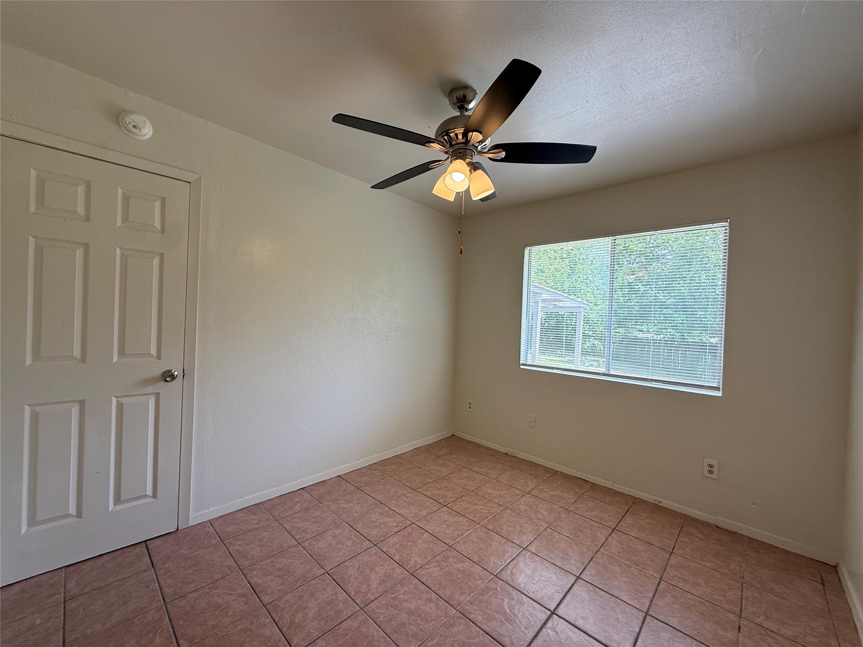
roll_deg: -2.1
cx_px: 432
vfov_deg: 85.7
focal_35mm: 14
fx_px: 349
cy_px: 324
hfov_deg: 102.1
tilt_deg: -0.3
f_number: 2.2
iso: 64
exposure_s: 1/137
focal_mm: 2.22
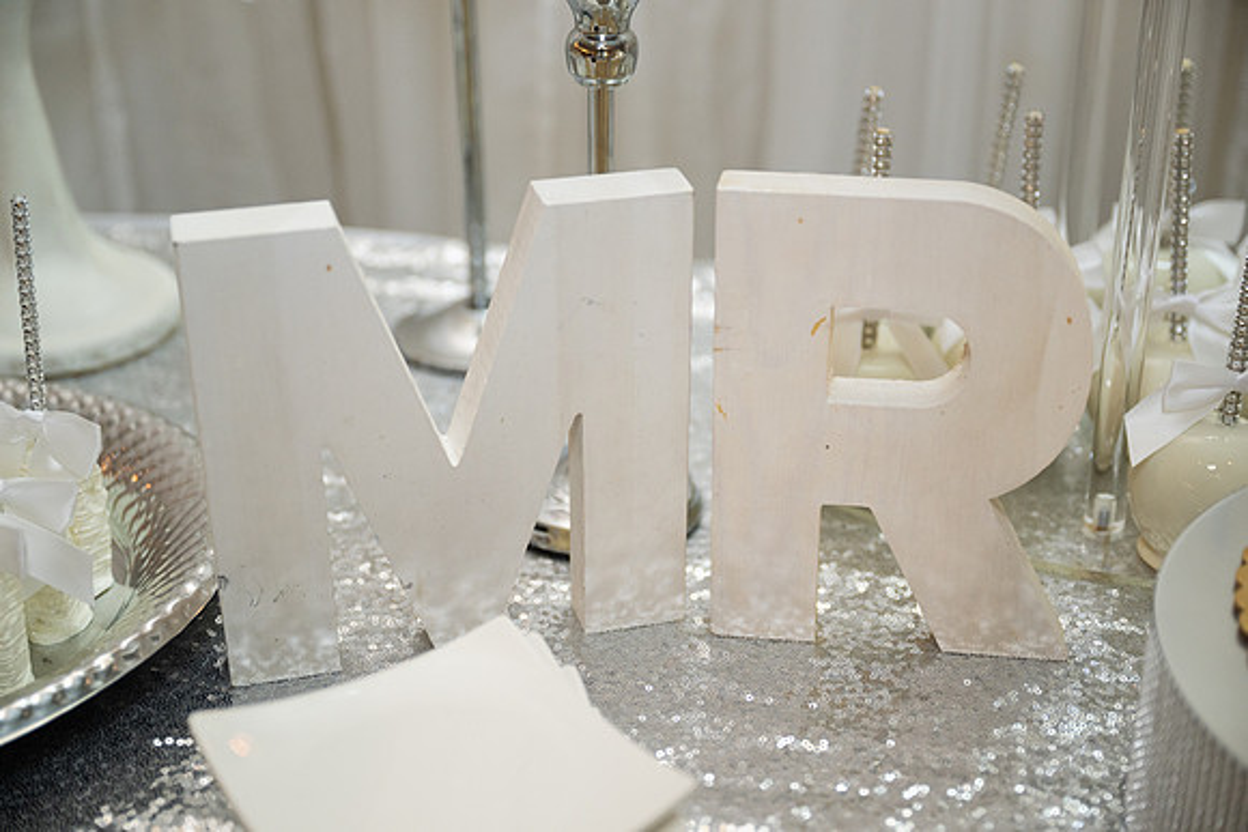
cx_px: 624
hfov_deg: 38.9
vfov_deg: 26.5
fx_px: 1768
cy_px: 416
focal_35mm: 51
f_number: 2.8
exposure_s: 1/160
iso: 1000
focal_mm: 51
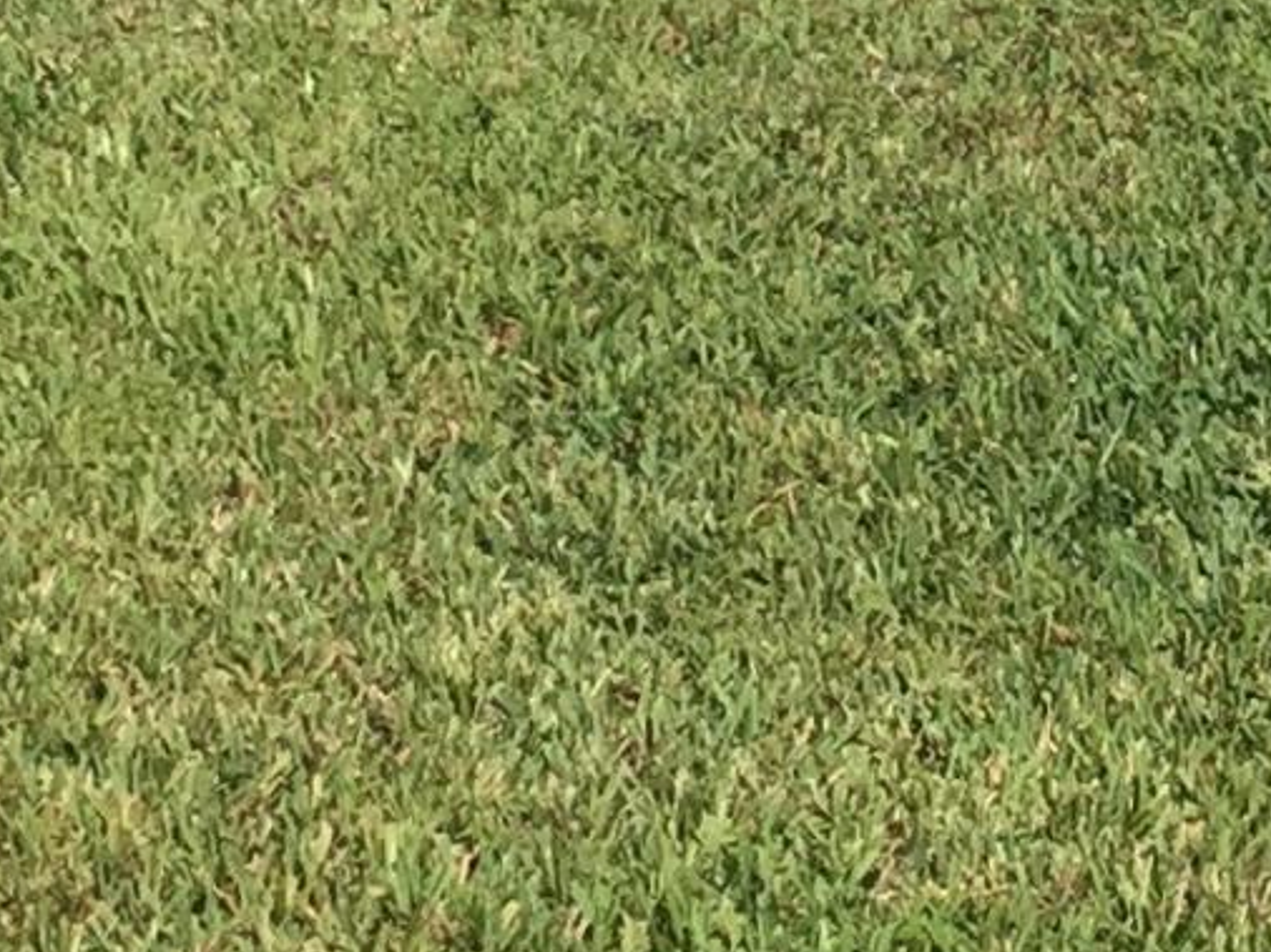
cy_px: -816
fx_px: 6312
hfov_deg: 11.4
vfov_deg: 8.3
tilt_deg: -1.9
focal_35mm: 172
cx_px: 1246
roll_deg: -2.2
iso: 32
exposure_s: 1/3049
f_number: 2.2
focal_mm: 4.15
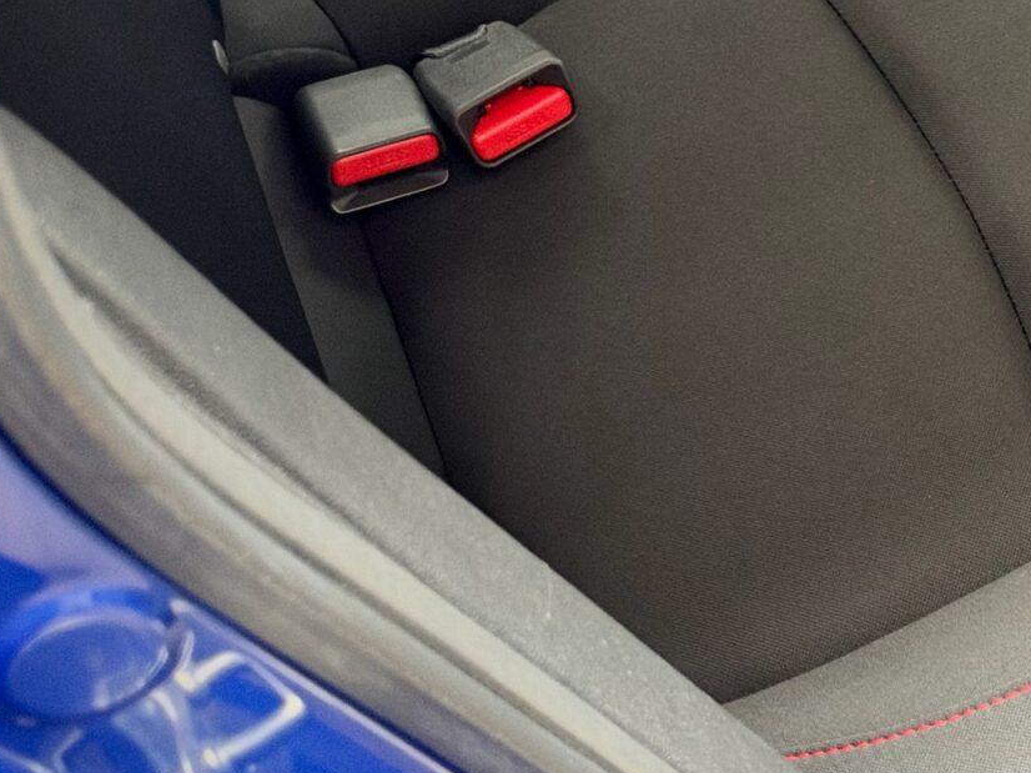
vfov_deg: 15.2
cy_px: -201
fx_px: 2769
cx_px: 1281
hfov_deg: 19.7
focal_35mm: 93
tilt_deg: -40.1
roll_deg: -6.6
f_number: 1.48
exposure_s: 1/30
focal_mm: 6.93
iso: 640
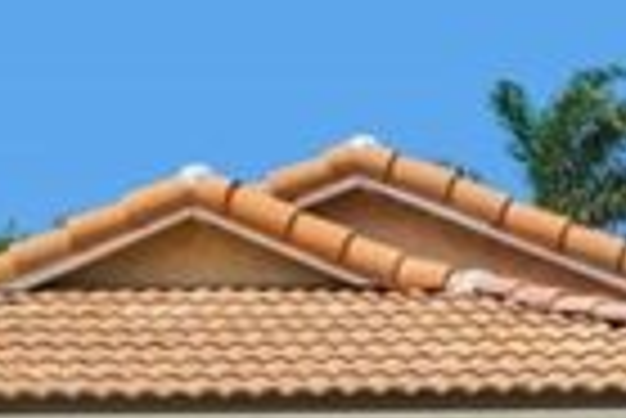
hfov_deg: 16.9
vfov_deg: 11.3
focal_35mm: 116
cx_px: 730
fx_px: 2019
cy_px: 665
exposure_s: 1/250
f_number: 10
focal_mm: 21
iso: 100
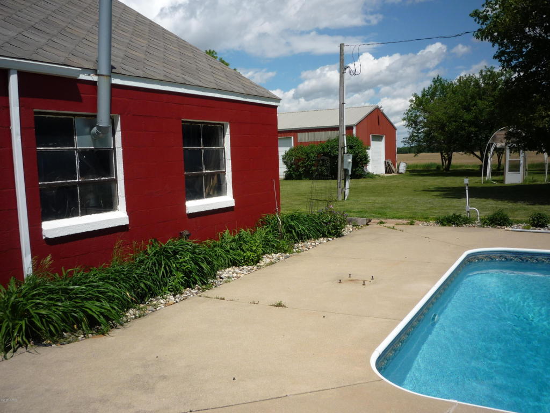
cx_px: 275
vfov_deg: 44.2
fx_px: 508
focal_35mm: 32
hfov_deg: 56.8
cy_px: 206
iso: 100
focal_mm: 5.2
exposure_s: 1/640
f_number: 5.6
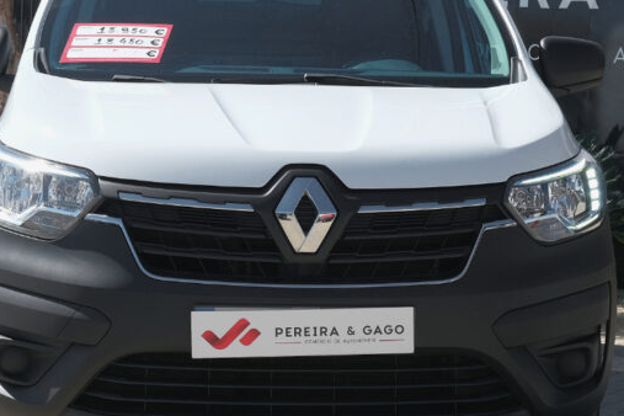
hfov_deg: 19.8
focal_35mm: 103
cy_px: 244
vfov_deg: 13.3
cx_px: 321
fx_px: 1785
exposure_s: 1/200
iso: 160
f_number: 9
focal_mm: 34.3
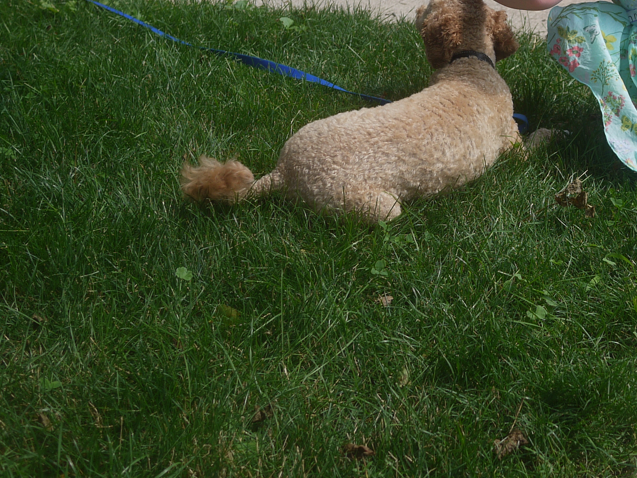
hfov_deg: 22.8
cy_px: 40
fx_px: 1546
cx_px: 562
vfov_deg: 17.3
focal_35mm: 84
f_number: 2.5
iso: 100
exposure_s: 1/1600
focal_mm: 20
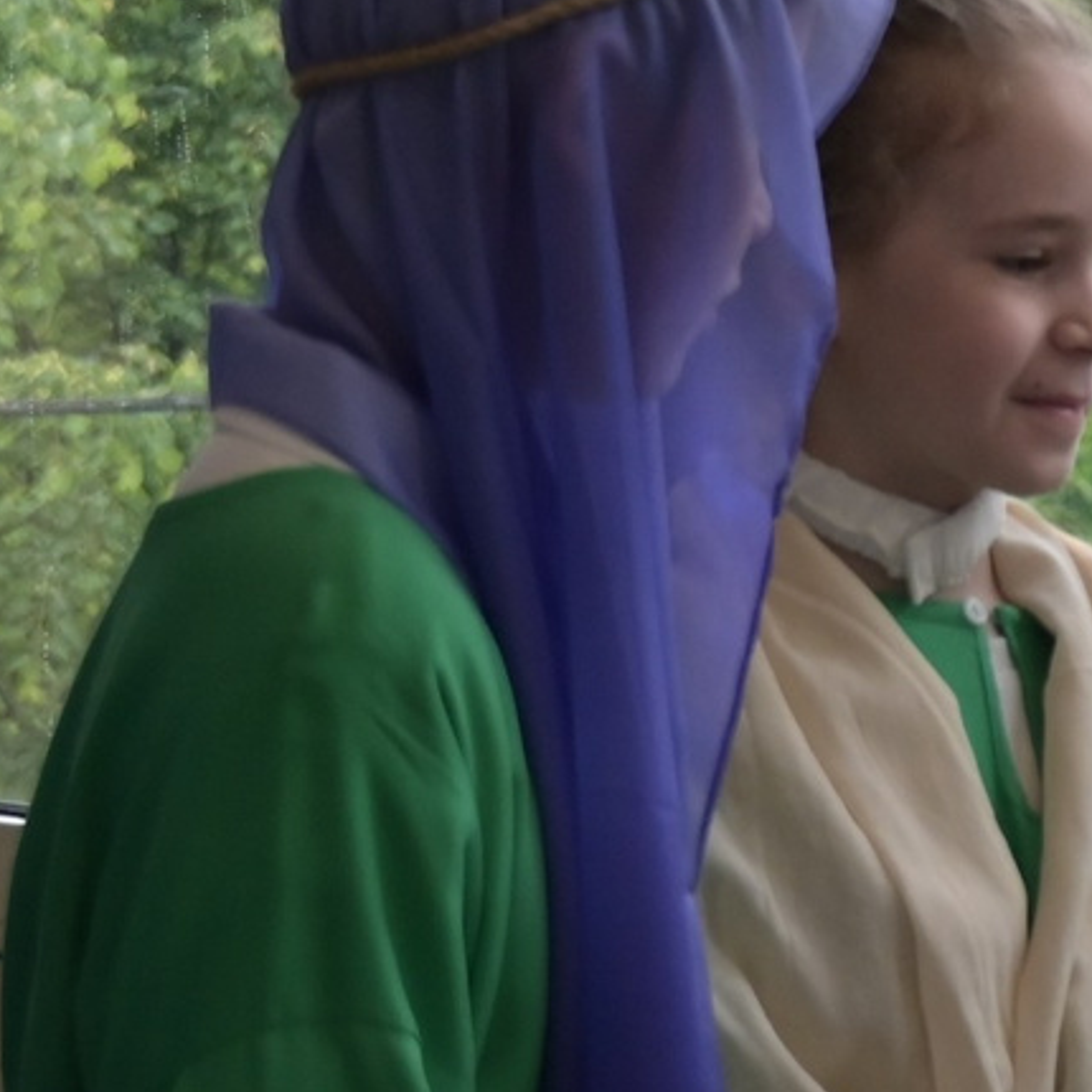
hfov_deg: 6.7
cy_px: 771
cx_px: 1994
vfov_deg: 6.9
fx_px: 9030
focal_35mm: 253
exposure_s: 1/250
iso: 1000
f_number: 5.6
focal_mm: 50
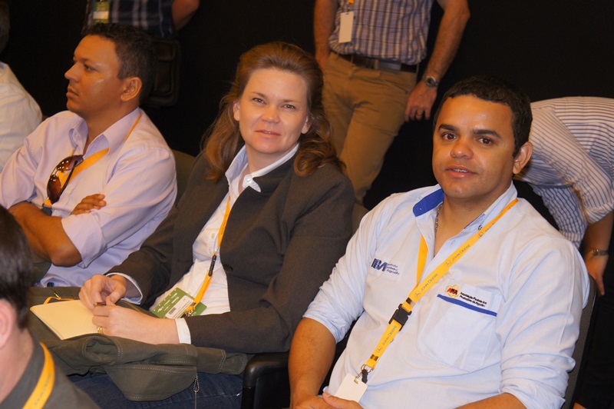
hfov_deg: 31.2
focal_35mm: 64
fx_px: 1099
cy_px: 204
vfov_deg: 21.0
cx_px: 307
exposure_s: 1/13
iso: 800
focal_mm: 43
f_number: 4.5
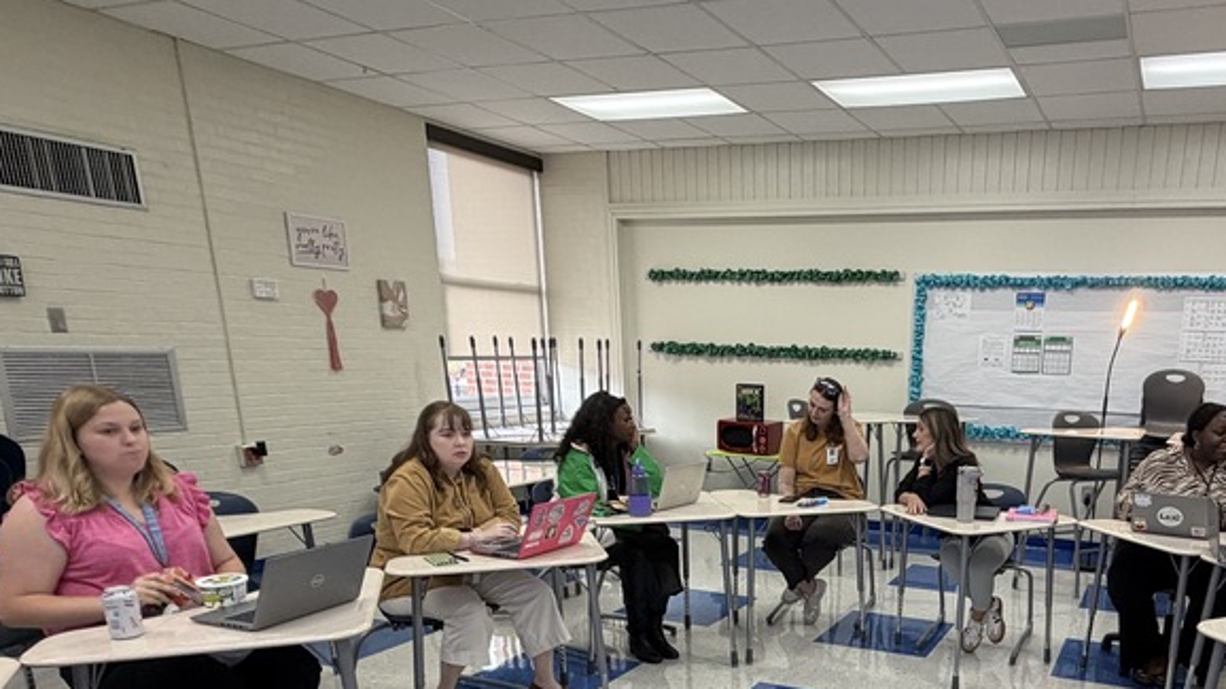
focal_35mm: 27
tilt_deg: -15.2
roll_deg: -1.9
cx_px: 874
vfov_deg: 40.3
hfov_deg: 66.7
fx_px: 878
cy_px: 591
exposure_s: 1/60
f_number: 2.2
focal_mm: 2.22
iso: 200
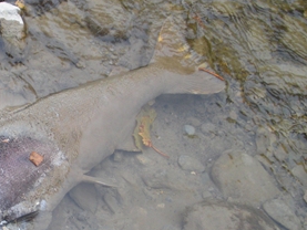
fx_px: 692
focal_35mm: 78
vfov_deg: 18.8
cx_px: 32
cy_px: 161
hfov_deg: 24.3
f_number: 3.5
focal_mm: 6.3
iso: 102
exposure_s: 1/124
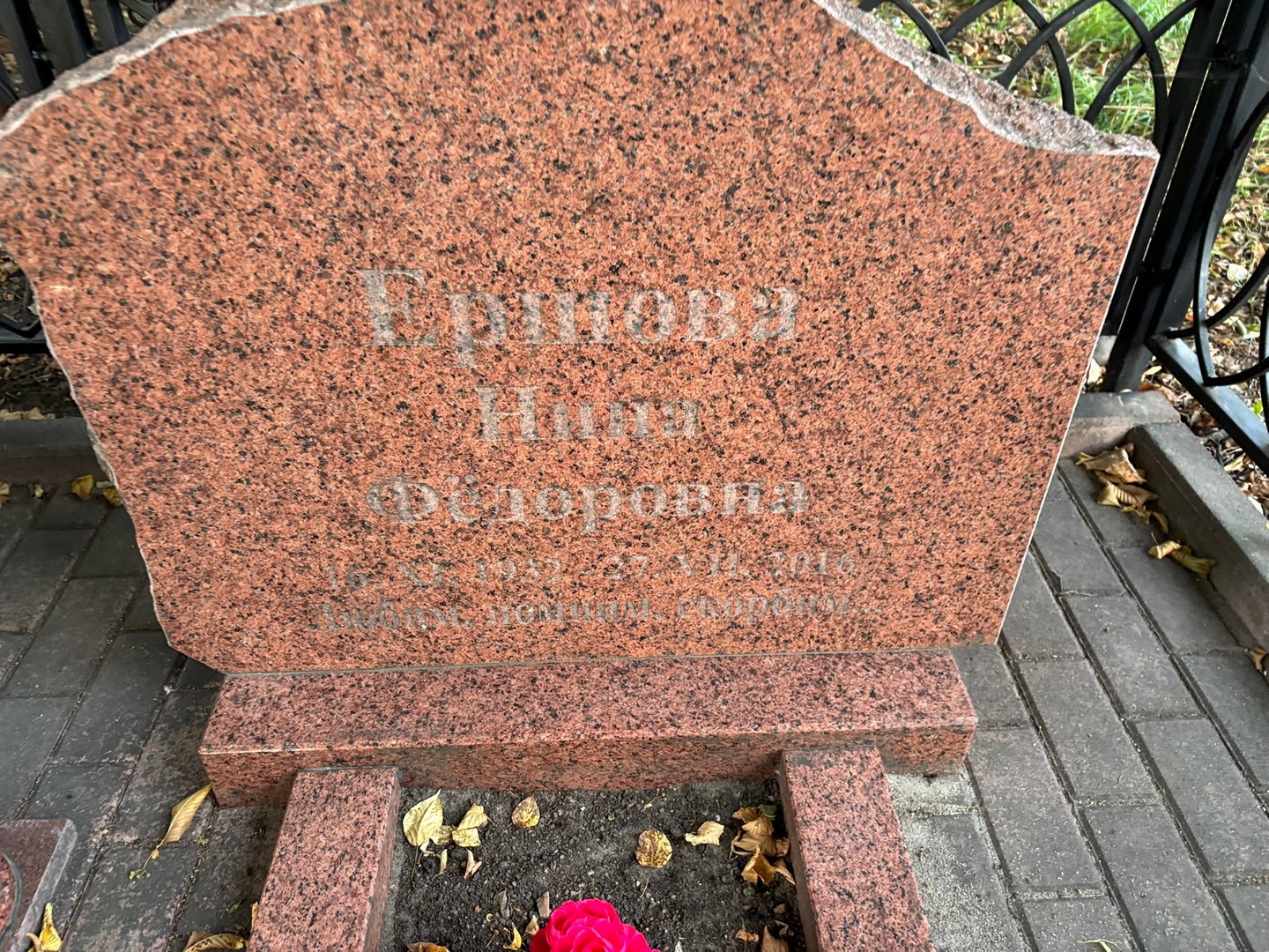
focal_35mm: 26
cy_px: 476
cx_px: 634
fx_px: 953
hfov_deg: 67.3
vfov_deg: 53.1
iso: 250
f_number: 1.6
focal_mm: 5.96
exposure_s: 1/60
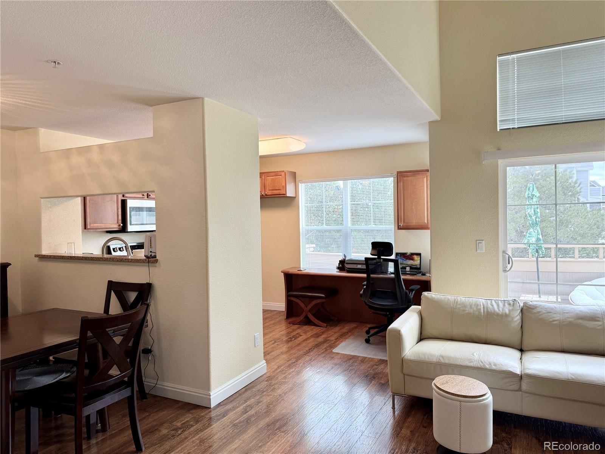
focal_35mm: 24
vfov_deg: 56.8
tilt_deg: -0.8
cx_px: 302
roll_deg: +1.5
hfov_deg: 71.6
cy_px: 227
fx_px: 419
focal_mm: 6.76
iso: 80
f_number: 1.78
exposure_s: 1/145
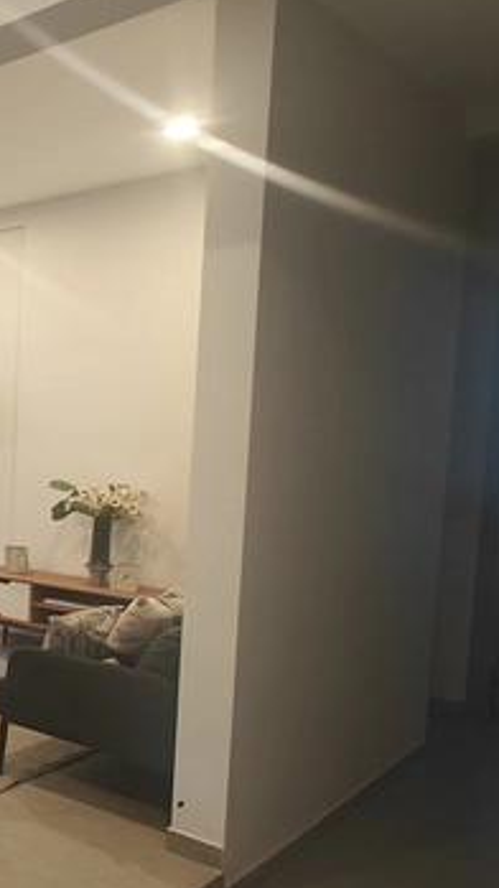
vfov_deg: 56.6
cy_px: 483
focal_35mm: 35
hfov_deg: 21.9
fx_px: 824
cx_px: -390
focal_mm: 2.59
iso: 320
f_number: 2.2
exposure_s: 1/50
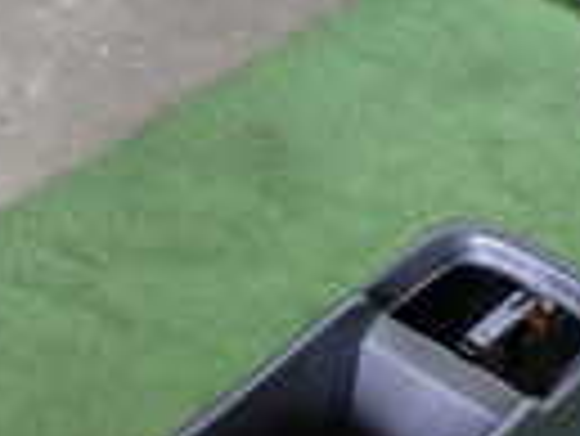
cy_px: 971
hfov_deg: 16.6
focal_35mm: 116
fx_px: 1945
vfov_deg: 11.2
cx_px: -18
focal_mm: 4.5
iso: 500
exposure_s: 1/30
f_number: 2
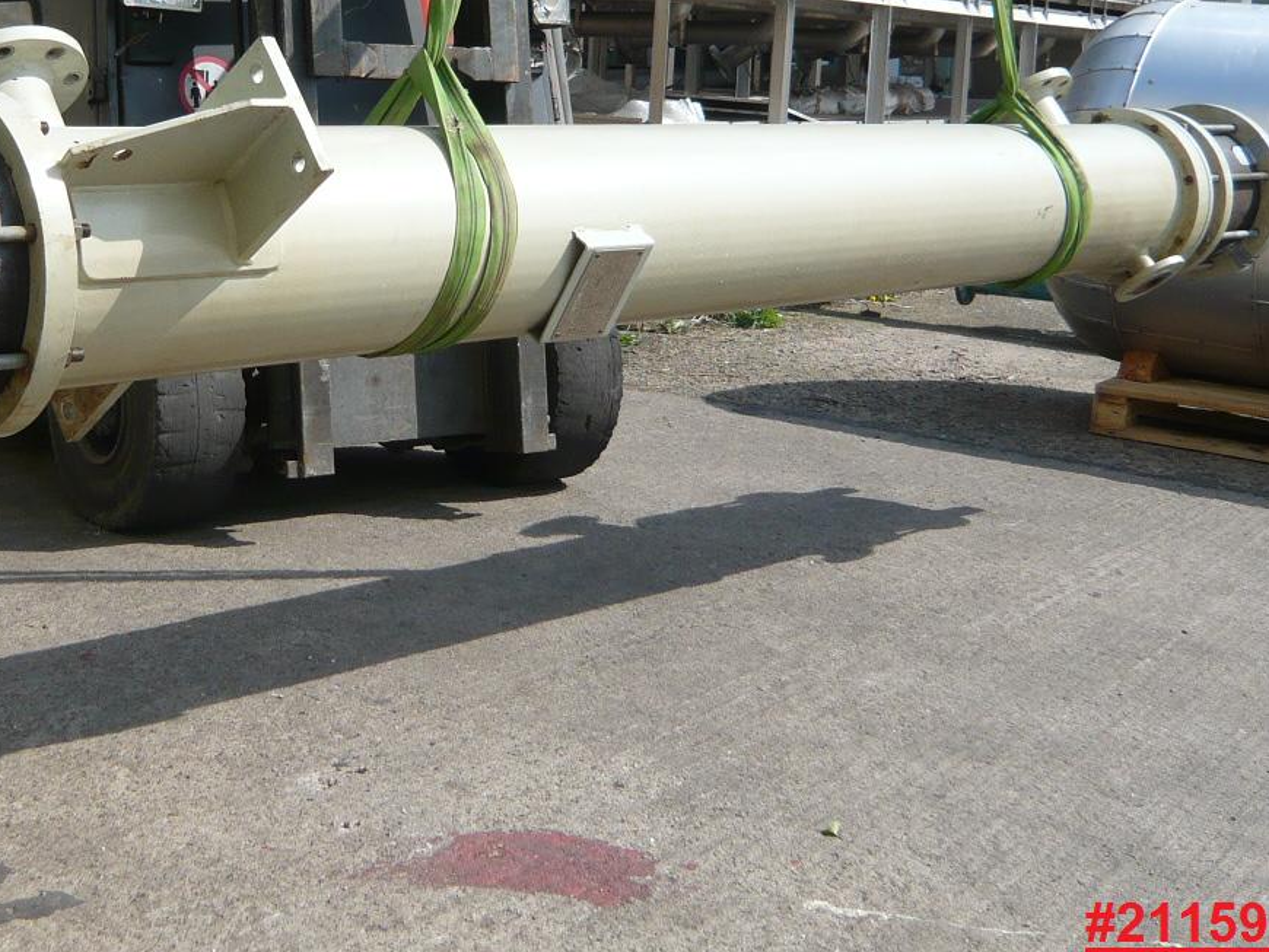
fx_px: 1833
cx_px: 411
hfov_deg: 37.7
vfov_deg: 28.7
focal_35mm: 50
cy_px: 254
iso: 100
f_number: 8
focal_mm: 4.6
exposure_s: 1/125
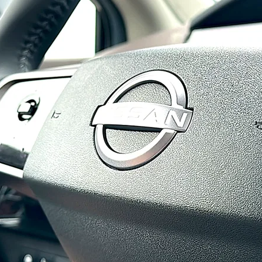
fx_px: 488
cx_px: 120
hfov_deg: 30.0
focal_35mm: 57
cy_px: 112
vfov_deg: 30.0
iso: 80
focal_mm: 6.86
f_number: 1.78
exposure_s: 1/527
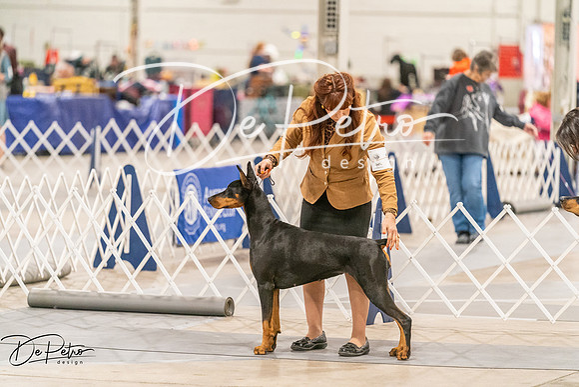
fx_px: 3217
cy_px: 194
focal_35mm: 200
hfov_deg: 10.3
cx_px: 290
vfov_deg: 6.9
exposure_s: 1/250
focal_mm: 200
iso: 6400
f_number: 3.2
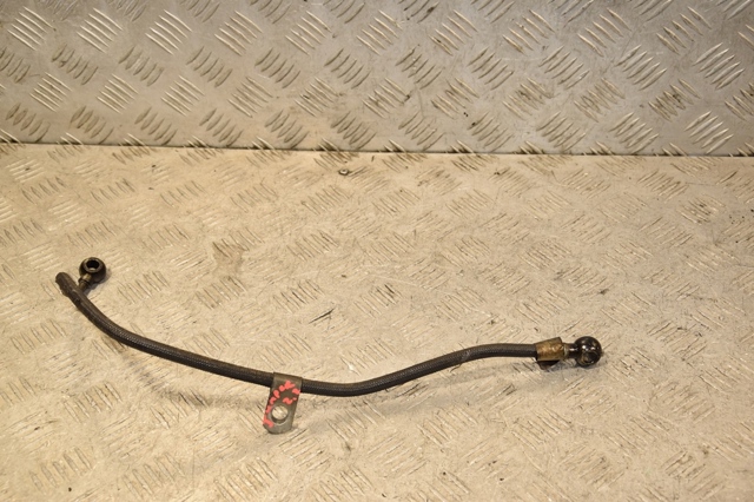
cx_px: 377
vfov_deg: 25.7
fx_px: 1099
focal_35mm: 52
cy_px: 251
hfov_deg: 37.9
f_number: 6.3
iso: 800
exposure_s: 1/200
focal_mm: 35
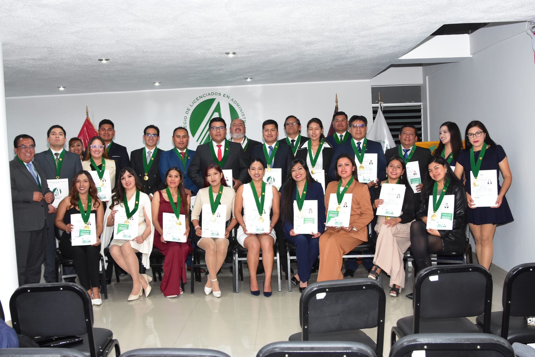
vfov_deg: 36.9
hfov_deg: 53.1
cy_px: 178
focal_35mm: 36
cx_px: 268
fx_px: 535
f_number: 5
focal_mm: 24
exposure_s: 1/60
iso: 1250
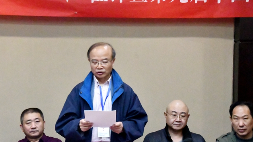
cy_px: 82
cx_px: 115
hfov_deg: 24.4
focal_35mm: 87
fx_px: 584
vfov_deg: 13.9
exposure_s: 1/250
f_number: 8
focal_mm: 44
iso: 25600
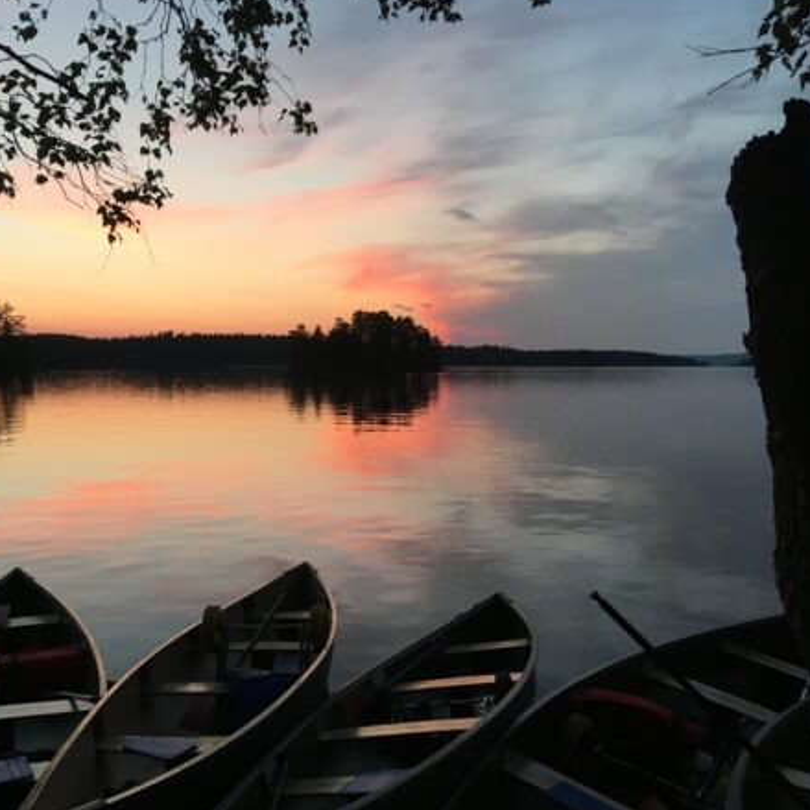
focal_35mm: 35
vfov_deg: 47.2
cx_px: 295
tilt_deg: -2.6
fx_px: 927
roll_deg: -0.5
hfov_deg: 46.7
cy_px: 404
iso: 40
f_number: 2.2
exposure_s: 1/33
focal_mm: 4.15
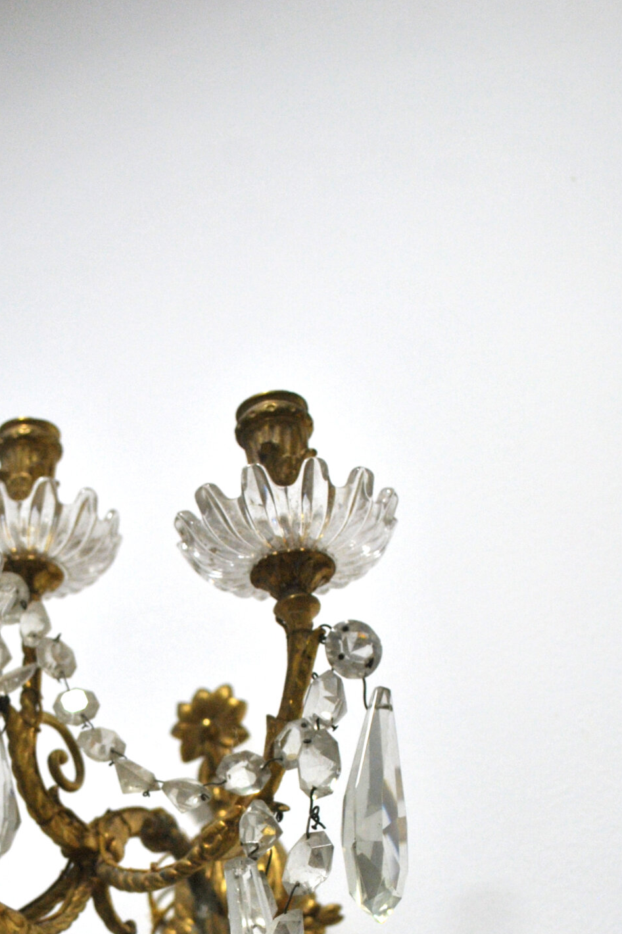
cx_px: 114
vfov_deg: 29.9
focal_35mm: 65
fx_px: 1685
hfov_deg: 20.6
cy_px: 802
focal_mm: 24
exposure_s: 1/100
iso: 400
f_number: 4
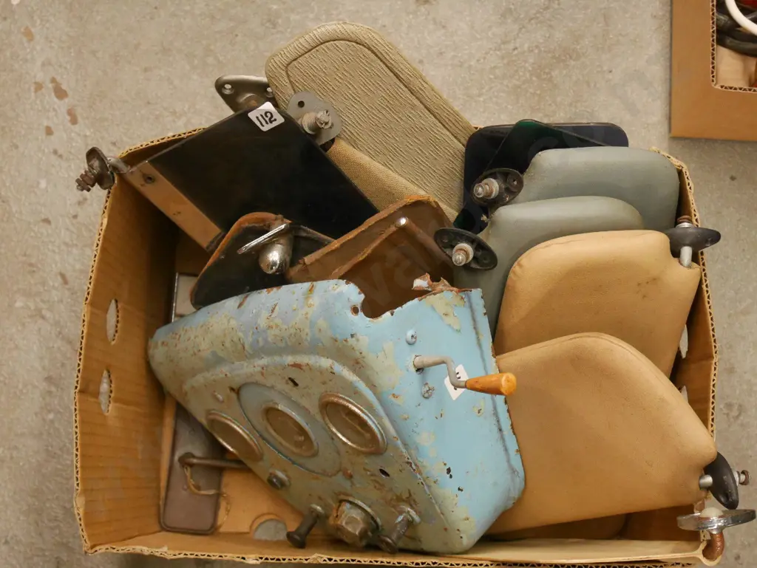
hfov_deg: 38.2
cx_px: 378
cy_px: 284
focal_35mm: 50
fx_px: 1094
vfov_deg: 29.1
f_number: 5.2
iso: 3200
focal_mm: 25
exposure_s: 1/50
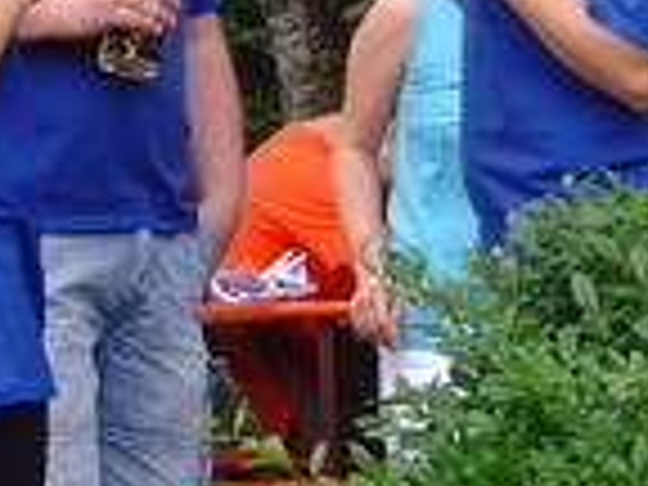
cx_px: 153
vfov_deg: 7.1
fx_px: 3894
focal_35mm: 208
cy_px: -2
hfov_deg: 9.5
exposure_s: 1/125
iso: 80
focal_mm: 10.2
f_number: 3.9
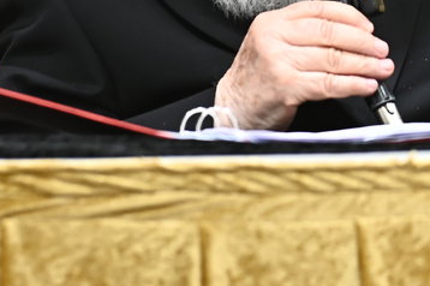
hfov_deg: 7.4
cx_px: 543
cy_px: -254
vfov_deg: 4.9
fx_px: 3270
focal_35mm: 274
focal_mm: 70
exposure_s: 1/200
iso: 1600
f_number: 4
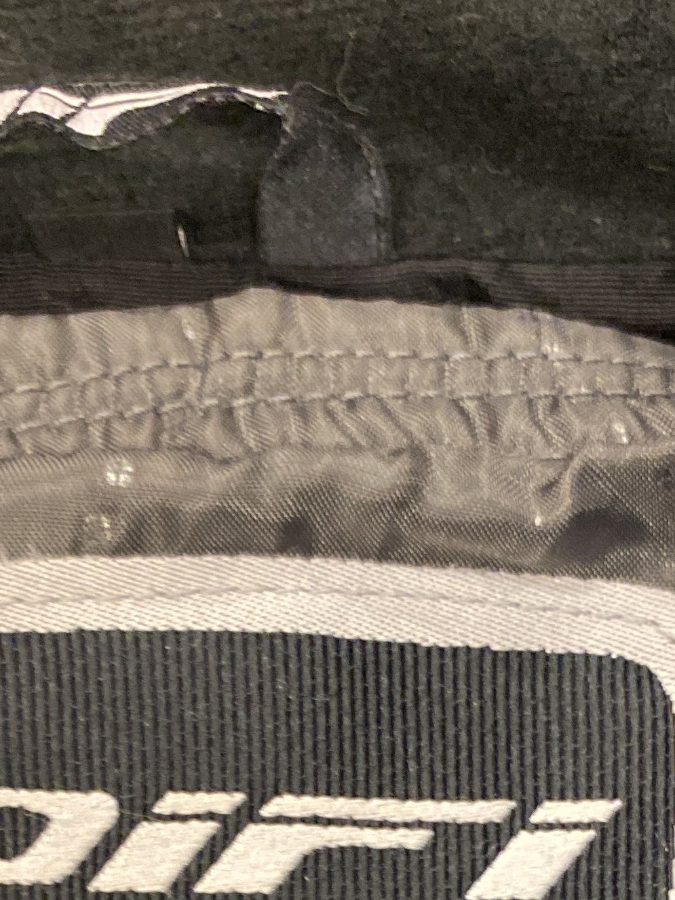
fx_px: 2054
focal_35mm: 79
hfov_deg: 18.7
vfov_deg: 22.0
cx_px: 335
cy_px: 1194
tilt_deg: -84.2
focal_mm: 4.25
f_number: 1.8
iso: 400
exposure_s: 1/33
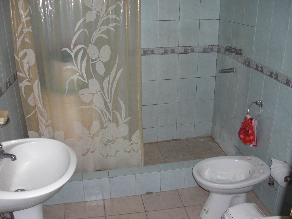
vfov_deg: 39.7
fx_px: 304
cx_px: 146
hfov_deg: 51.4
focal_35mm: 36
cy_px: 110
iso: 200
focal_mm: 6.3
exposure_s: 1/60
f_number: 2.8
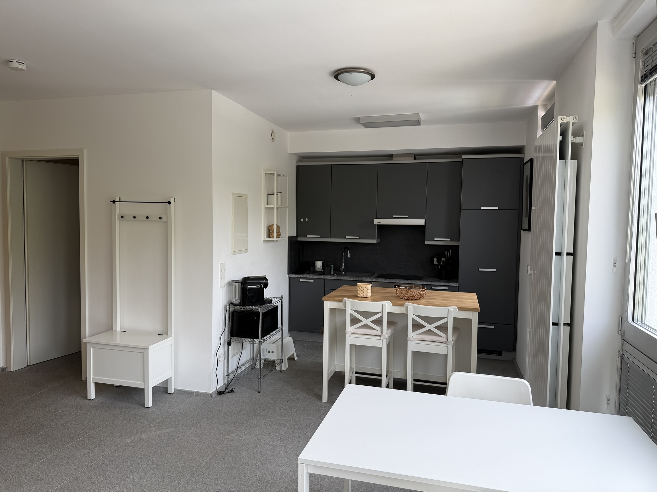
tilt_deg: -3.0
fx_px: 456
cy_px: 246
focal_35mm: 24
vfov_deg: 56.8
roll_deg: -1.6
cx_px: 328
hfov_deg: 71.6
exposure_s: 1/183
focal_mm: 6.76
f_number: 1.78
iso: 64
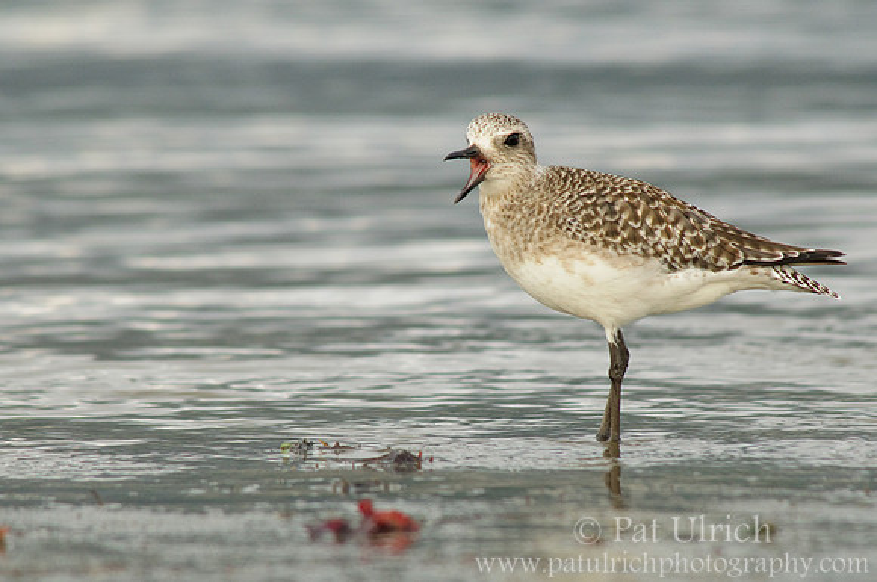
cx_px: 438
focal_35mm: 600
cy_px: 291
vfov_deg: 2.3
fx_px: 14596
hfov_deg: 3.4
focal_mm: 400
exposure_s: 1/200
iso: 640
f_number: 8
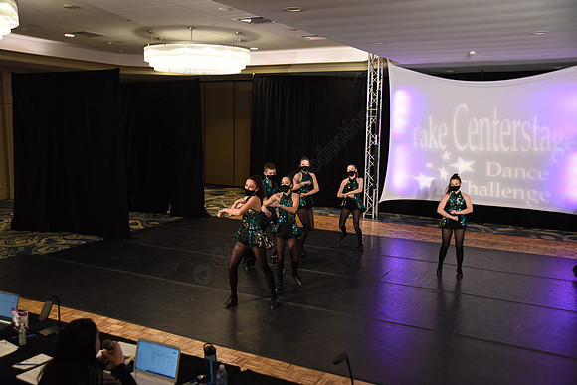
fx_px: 545
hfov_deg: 55.8
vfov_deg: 38.9
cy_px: 192
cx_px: 288
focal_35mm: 34
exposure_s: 1/400
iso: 2500
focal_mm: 34
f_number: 3.5
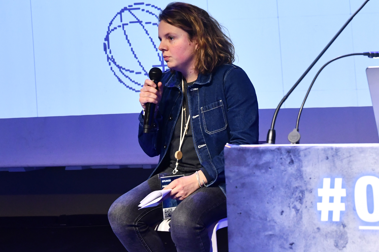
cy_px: 33
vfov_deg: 15.0
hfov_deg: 22.3
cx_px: 306
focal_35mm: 90
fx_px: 947
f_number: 5.6
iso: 2000
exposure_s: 1/80
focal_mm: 34
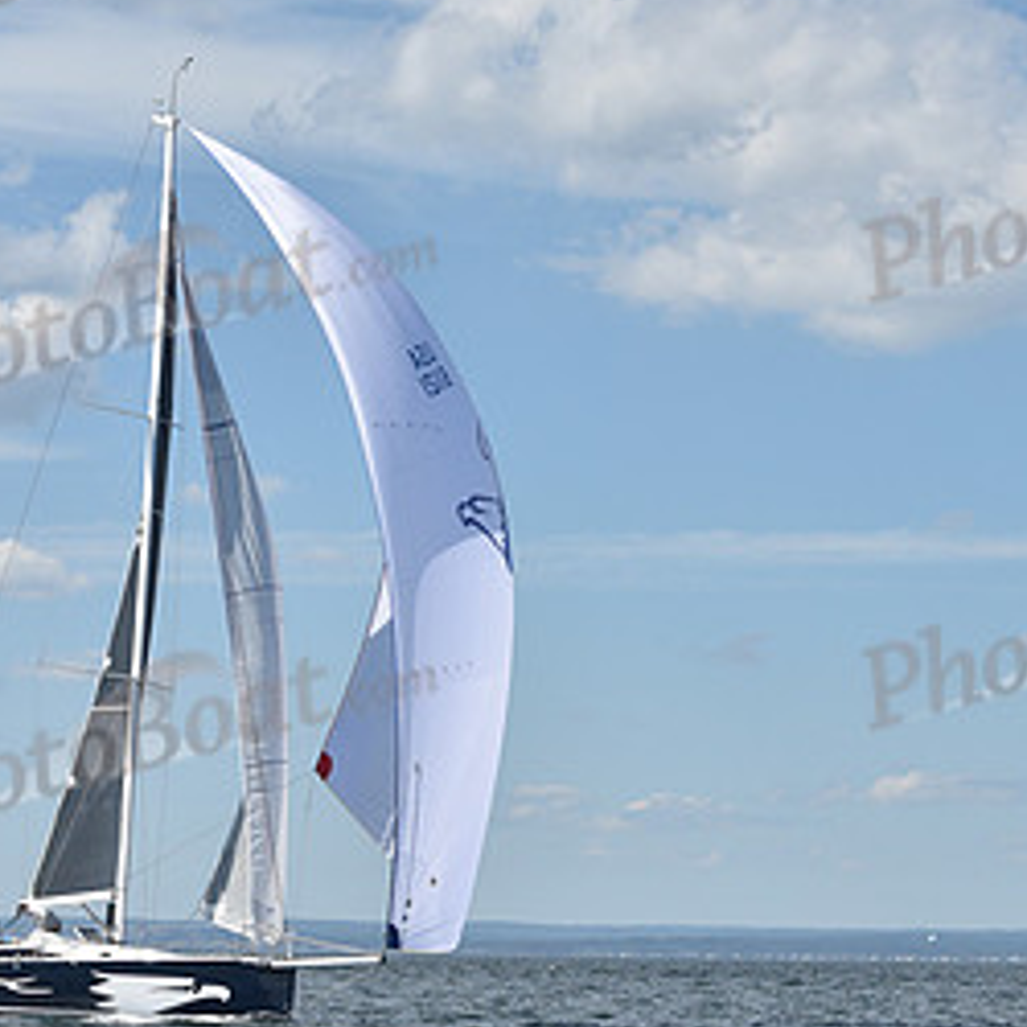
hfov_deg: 12.6
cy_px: 466
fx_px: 4632
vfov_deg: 12.7
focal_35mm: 138
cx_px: 653
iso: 320
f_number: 10
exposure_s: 1/1250
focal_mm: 70
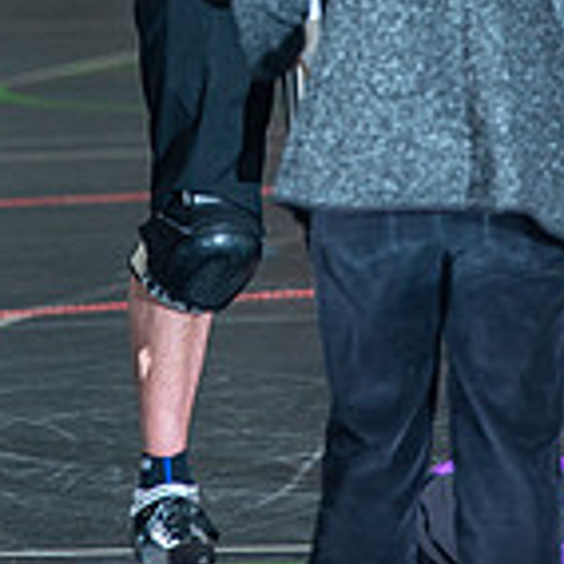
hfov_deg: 2.5
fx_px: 12830
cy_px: -97
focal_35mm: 696
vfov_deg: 2.5
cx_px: 211
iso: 800
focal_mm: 200
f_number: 4.5
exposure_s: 1/160
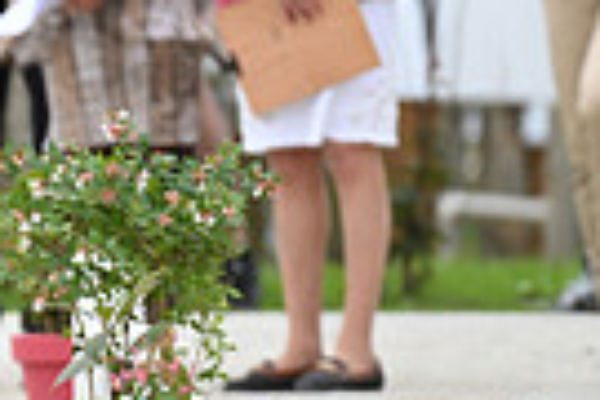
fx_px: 28698
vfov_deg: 0.8
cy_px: -140
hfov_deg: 1.2
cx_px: -613
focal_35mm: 1722
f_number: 5.6
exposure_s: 1/1250
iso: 720
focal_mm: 400
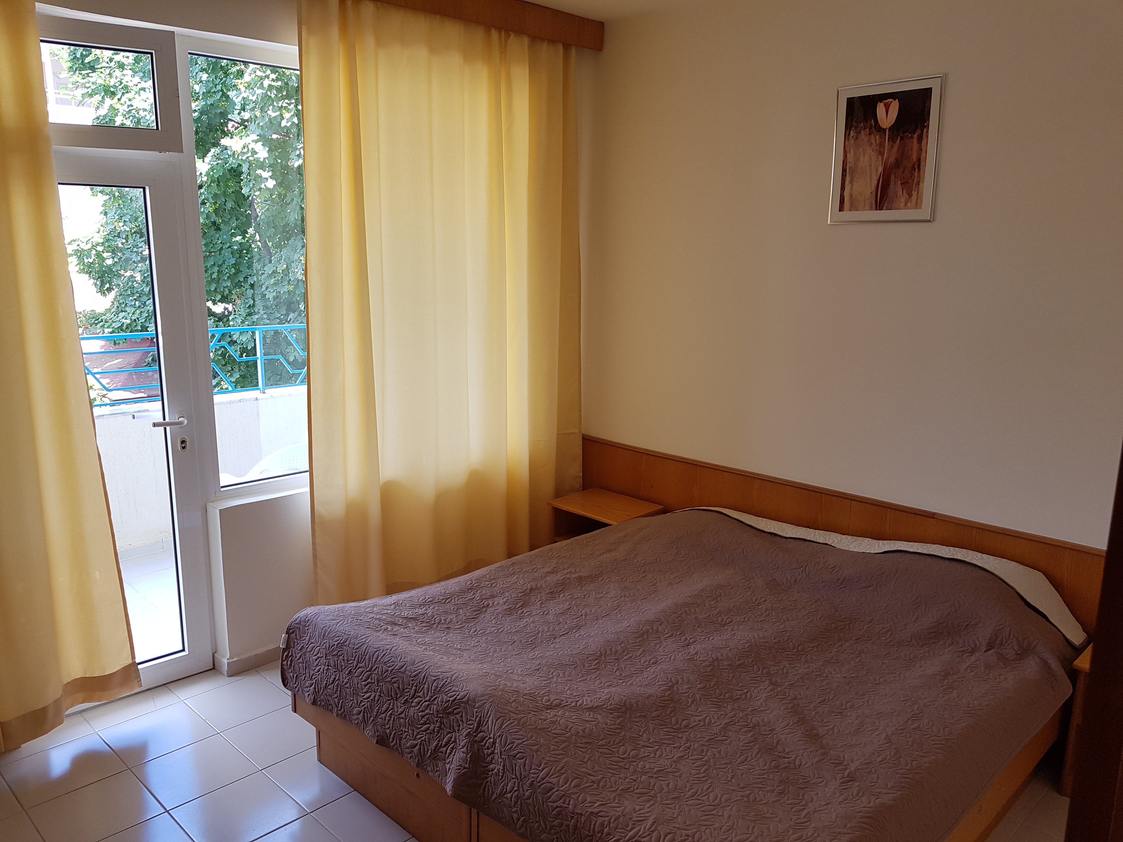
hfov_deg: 67.3
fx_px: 843
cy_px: 421
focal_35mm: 26
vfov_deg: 53.1
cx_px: 562
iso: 50
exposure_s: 1/152
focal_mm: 4.2
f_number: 1.7
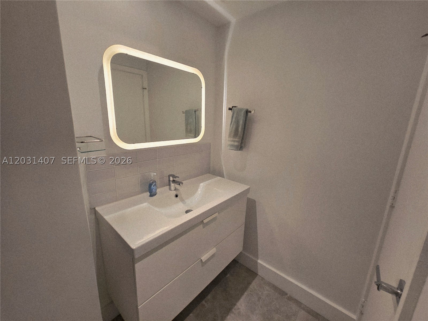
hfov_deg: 106.2
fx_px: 161
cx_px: 214
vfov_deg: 89.9
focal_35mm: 13
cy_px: 160
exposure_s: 1/60.2
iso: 80
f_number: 2.2
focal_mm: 2.2
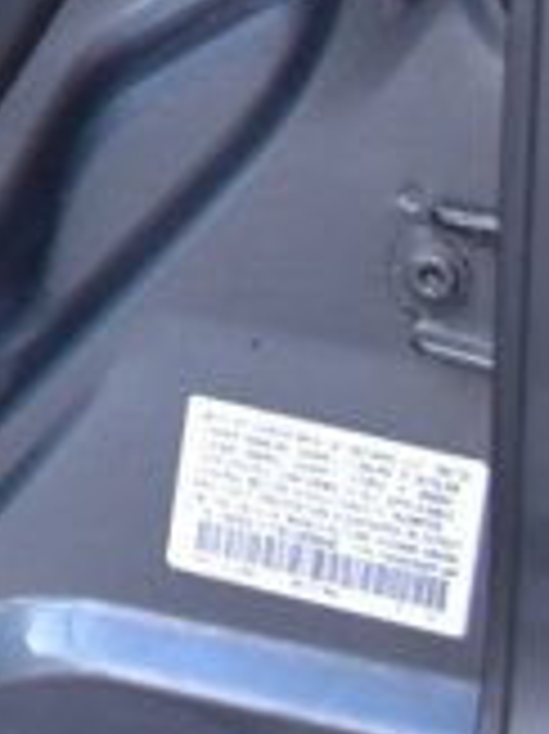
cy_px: -797
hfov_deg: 5.9
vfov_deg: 8.5
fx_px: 4616
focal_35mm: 218
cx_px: -1584
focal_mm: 24
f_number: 8
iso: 400
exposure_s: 1/80
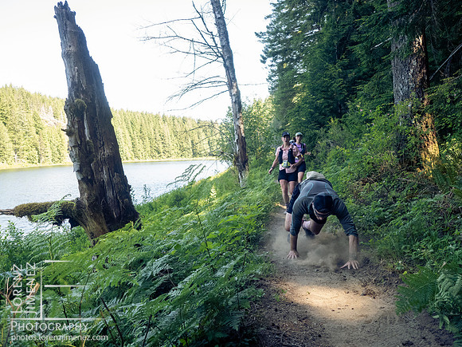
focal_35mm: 28
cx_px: 231
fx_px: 374
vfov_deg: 49.7
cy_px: 174
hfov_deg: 63.4
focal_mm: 14
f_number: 2.8
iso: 1600
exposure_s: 1/1000
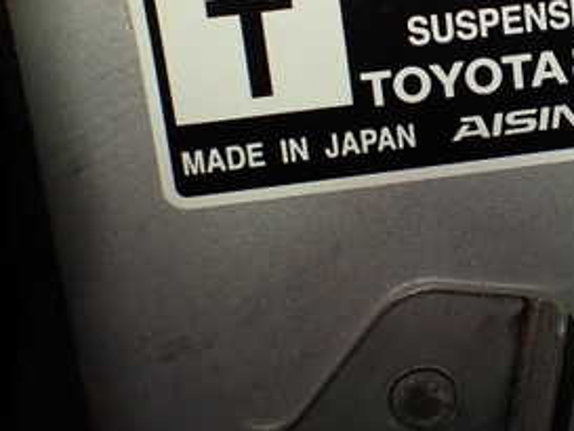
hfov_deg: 28.0
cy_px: 65
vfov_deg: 21.9
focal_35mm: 66
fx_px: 1095
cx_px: 547
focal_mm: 5.4
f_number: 2.3
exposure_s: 1/125
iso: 160
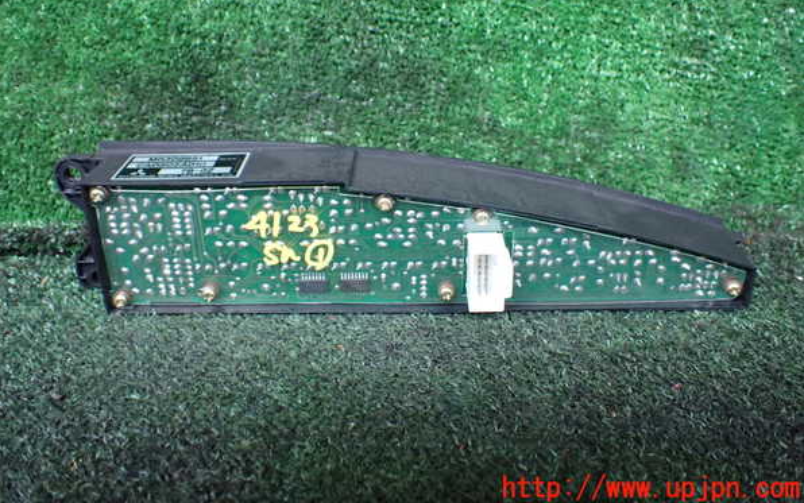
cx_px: 402
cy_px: 202
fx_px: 701
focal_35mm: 32
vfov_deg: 39.3
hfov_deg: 59.6
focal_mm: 5.4
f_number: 2.3
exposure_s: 1/40
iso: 800
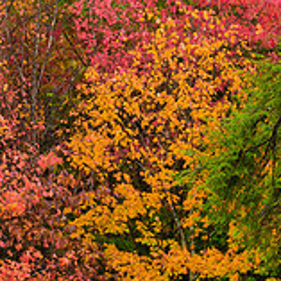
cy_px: 285
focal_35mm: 365
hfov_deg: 4.8
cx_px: 299
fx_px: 3352
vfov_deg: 4.8
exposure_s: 1/6
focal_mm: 116
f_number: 11
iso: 200
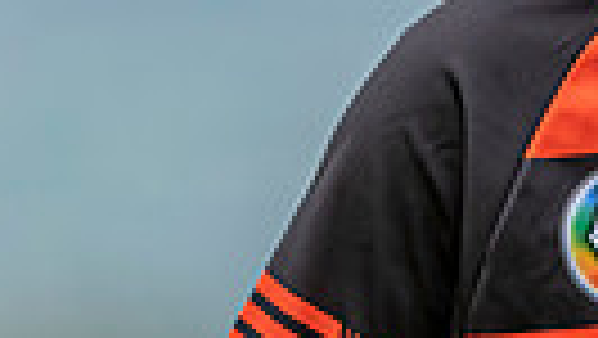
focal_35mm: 2051
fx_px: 32541
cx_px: 629
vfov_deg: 0.6
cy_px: 367
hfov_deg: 1.1
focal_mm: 300
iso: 100
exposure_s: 1/1000
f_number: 2.8
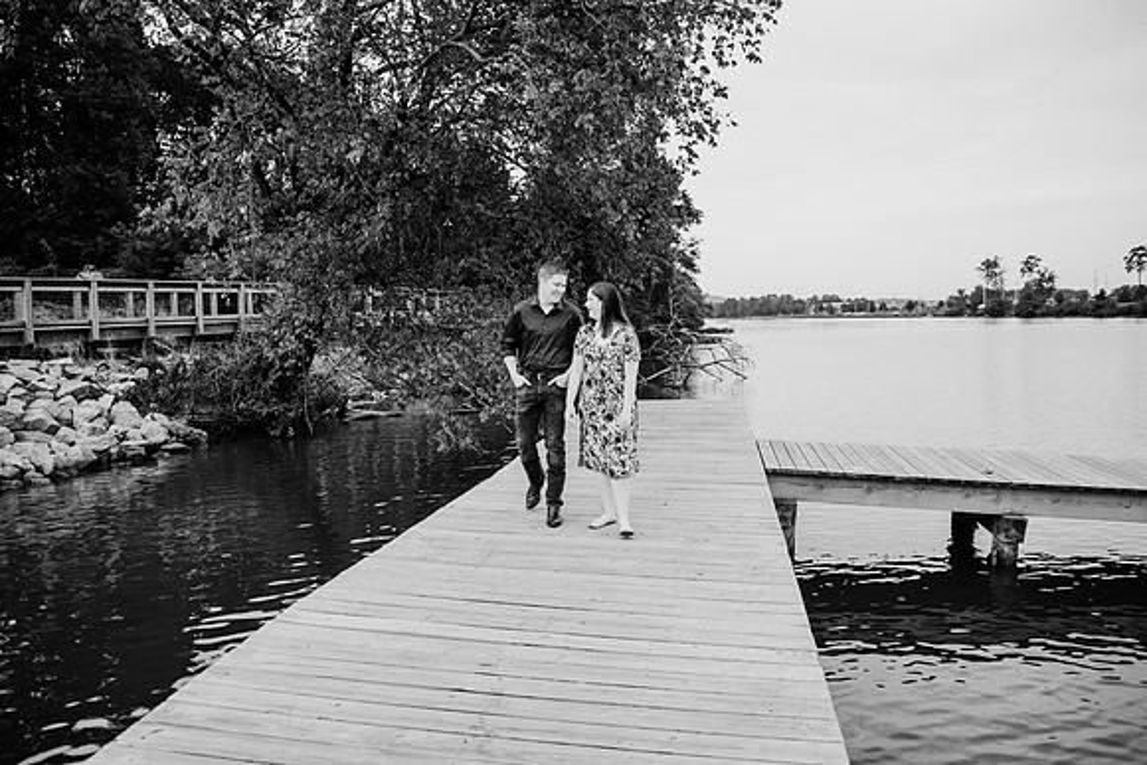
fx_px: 765
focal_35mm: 24
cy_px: 382
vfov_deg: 53.2
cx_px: 574
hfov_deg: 73.7
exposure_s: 1/800
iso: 200
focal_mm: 24
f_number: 2.8
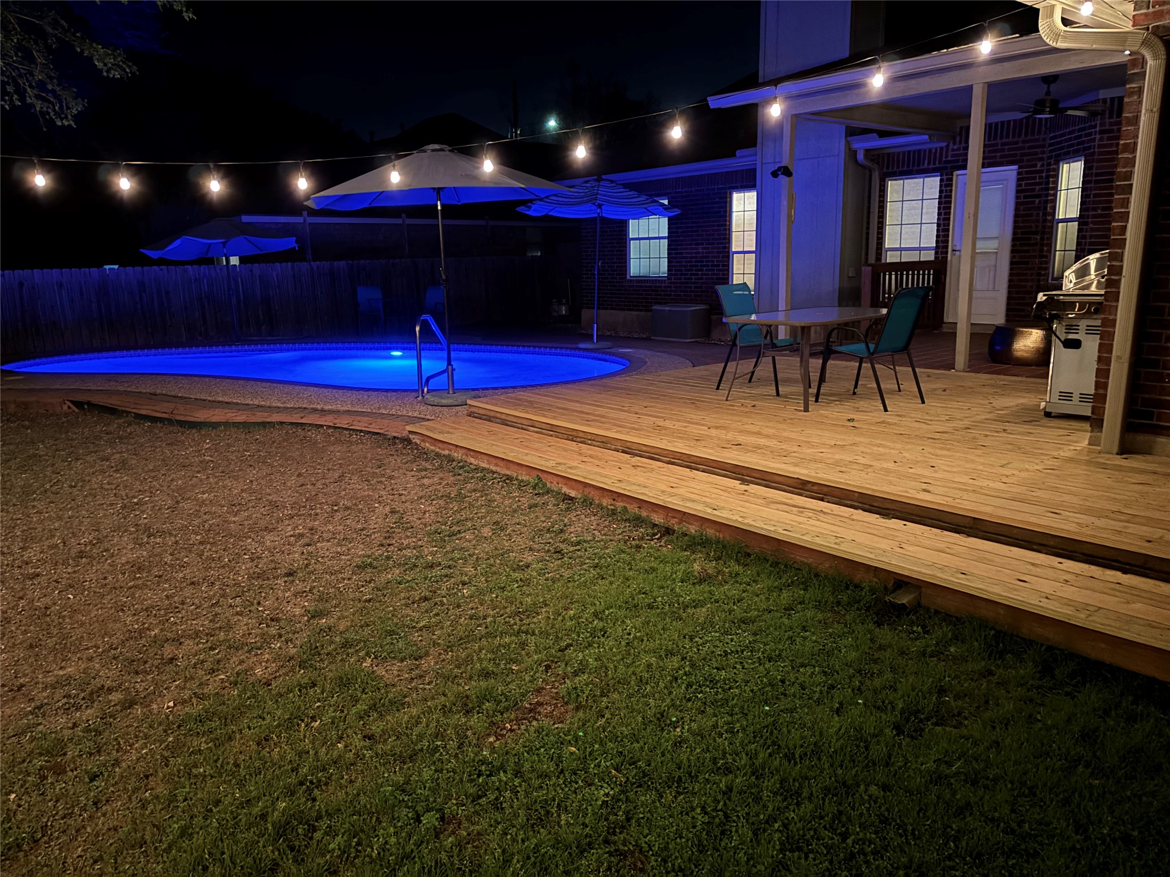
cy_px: 438
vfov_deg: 53.1
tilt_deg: -12.0
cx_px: 585
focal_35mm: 26
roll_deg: +1.7
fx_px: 879
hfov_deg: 67.3
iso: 1000
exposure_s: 1/9
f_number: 1.6
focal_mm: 5.96
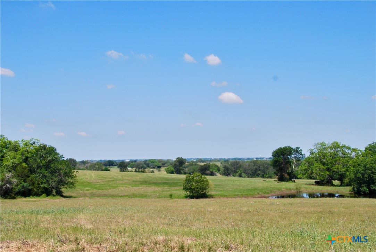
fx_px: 564
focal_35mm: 54
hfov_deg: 36.8
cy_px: 126
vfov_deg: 25.1
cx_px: 188
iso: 100
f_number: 9
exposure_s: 1/320
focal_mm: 36
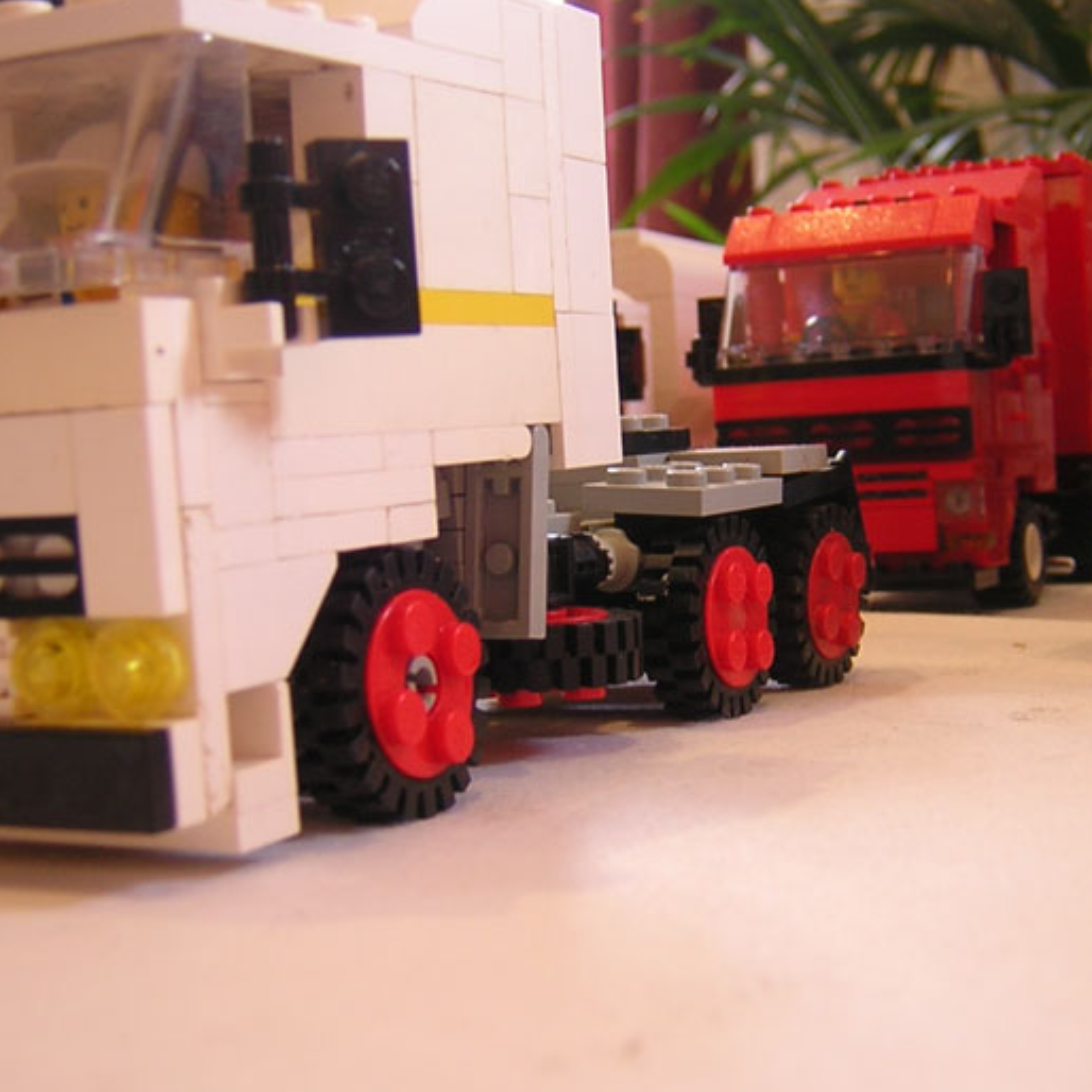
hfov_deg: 30.9
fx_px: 1963
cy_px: 514
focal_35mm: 55
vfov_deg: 31.1
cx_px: 729
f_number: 2.7
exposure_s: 1/5.4
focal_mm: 5.2
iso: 100
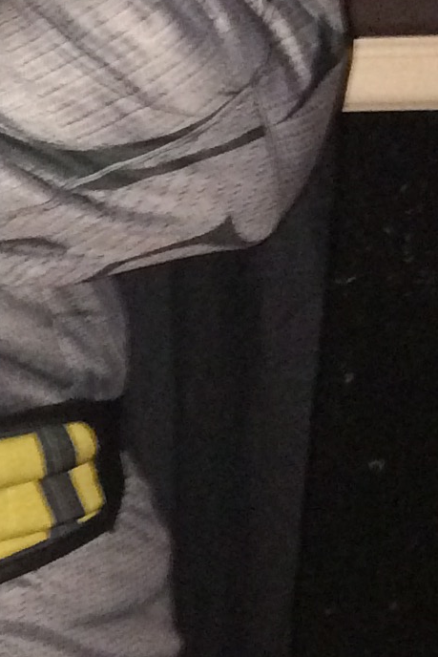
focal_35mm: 143
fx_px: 2608
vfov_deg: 14.1
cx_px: -591
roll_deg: +3.0
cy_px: -44
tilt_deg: -6.4
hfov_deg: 8.8
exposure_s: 1/16
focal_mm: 4.15
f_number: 2.2
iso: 400
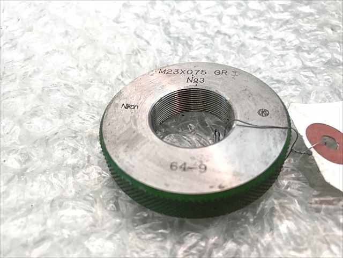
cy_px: 129
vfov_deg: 49.7
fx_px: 277
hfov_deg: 63.4
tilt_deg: -51.4
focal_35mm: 28
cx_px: 172
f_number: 1.8
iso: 40
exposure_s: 1/30
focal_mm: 3.99
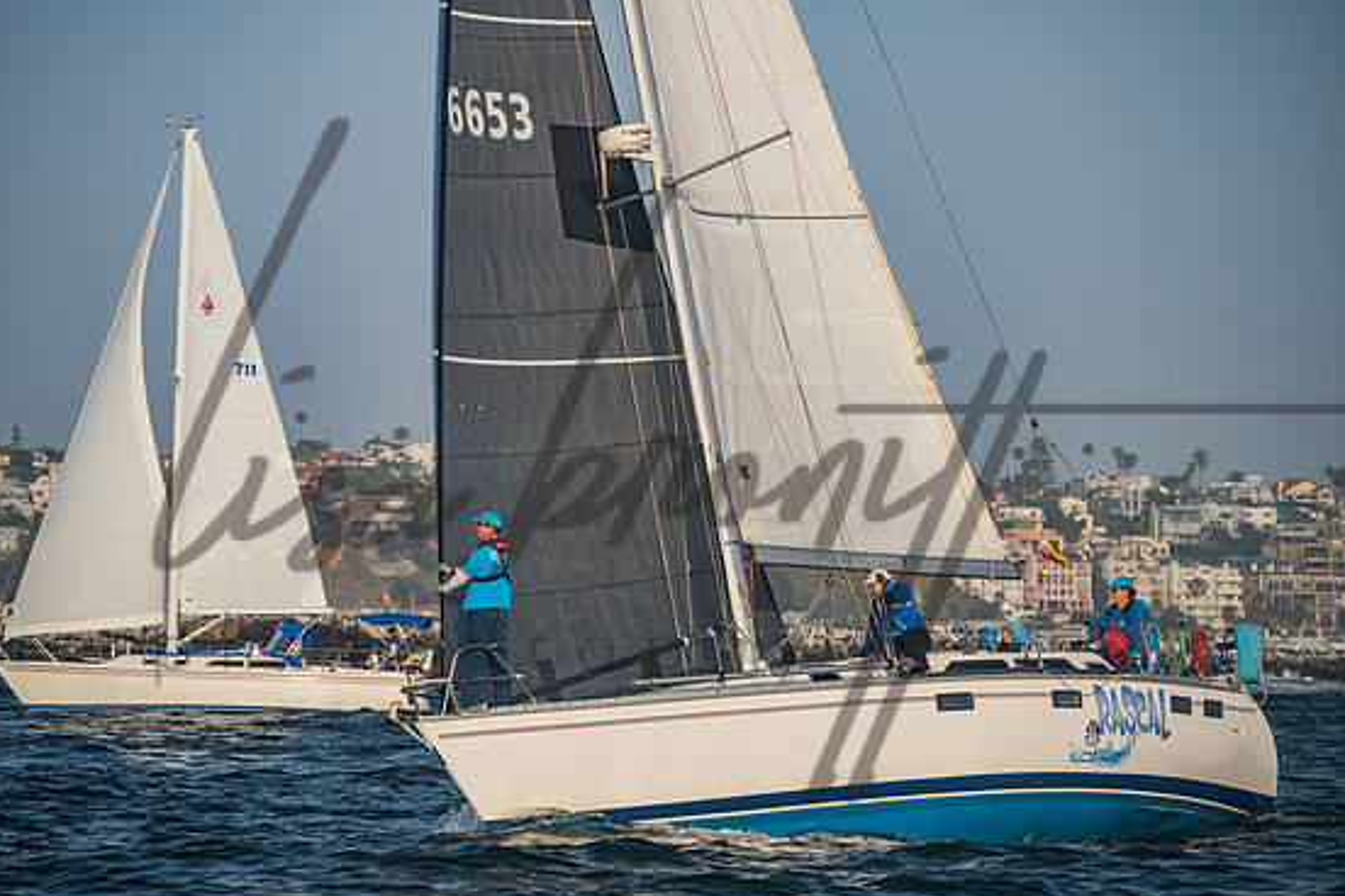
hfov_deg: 9.1
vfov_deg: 6.1
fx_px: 8480
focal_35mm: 227
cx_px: 648
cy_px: 466
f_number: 6.3
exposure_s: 1/1600
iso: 400
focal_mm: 200
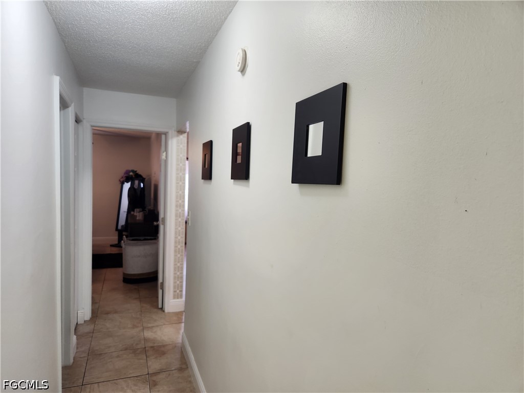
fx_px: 348
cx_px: 262
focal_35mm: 23
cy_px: 196
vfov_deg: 58.9
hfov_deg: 73.9
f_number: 1.8
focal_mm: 5.4
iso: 160
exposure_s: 1/60
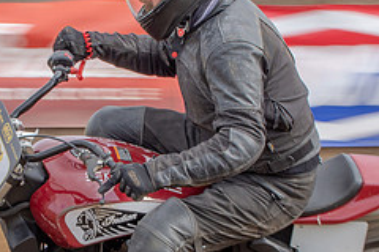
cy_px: 142
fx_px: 2537
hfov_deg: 8.5
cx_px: 95
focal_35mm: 241
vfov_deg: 5.7
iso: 100
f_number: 13
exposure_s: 1/100
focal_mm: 50
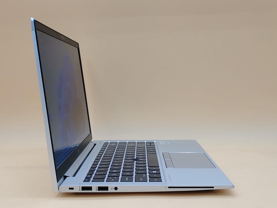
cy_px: 104
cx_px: 138
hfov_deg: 42.9
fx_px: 352
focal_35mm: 44
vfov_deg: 32.9
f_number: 1.8
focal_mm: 4.36
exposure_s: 1/120
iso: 50
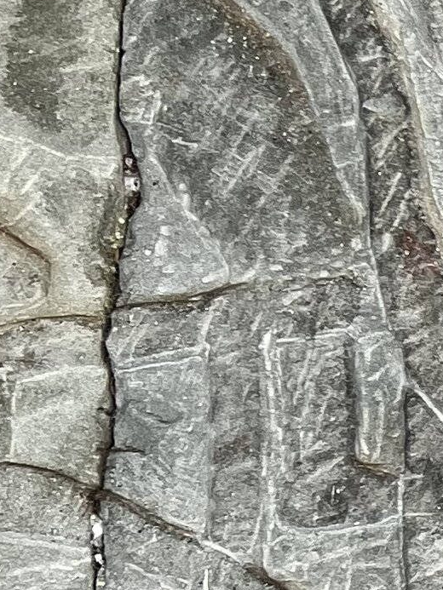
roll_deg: -0.2
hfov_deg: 8.5
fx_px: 2559
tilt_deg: +9.7
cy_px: 504
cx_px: 1256
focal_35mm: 150
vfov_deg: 13.1
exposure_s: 1/121
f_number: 1.5
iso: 64
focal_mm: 5.7
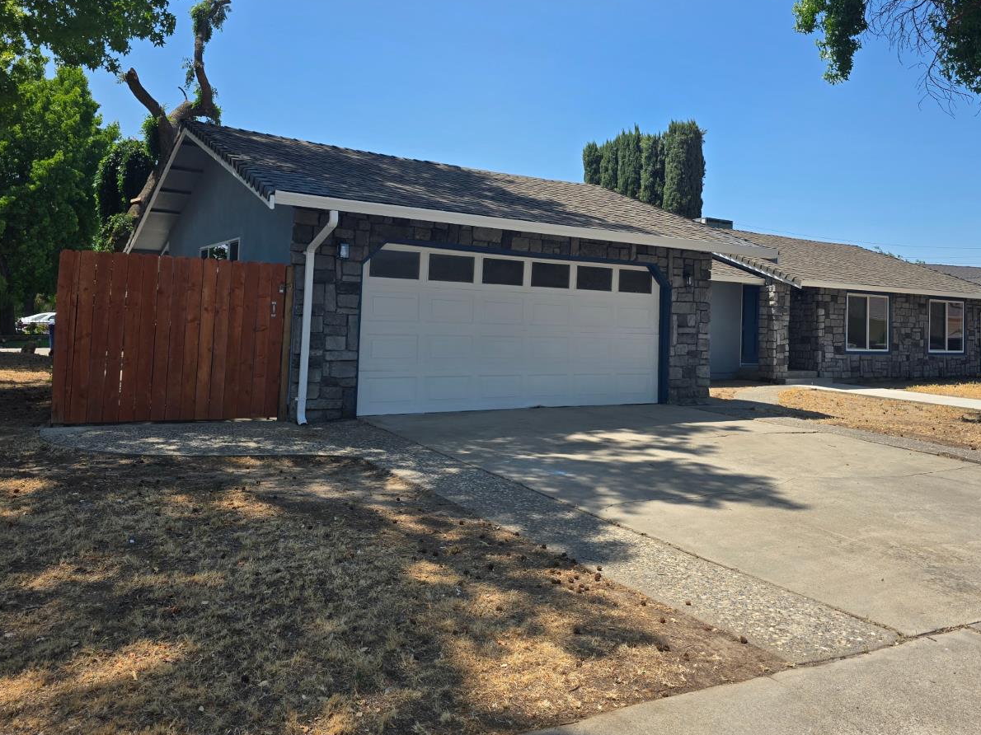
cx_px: 566
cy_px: 281
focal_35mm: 29
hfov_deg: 61.4
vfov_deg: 47.8
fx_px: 822
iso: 12
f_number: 1.7
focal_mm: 6.3
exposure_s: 1/654
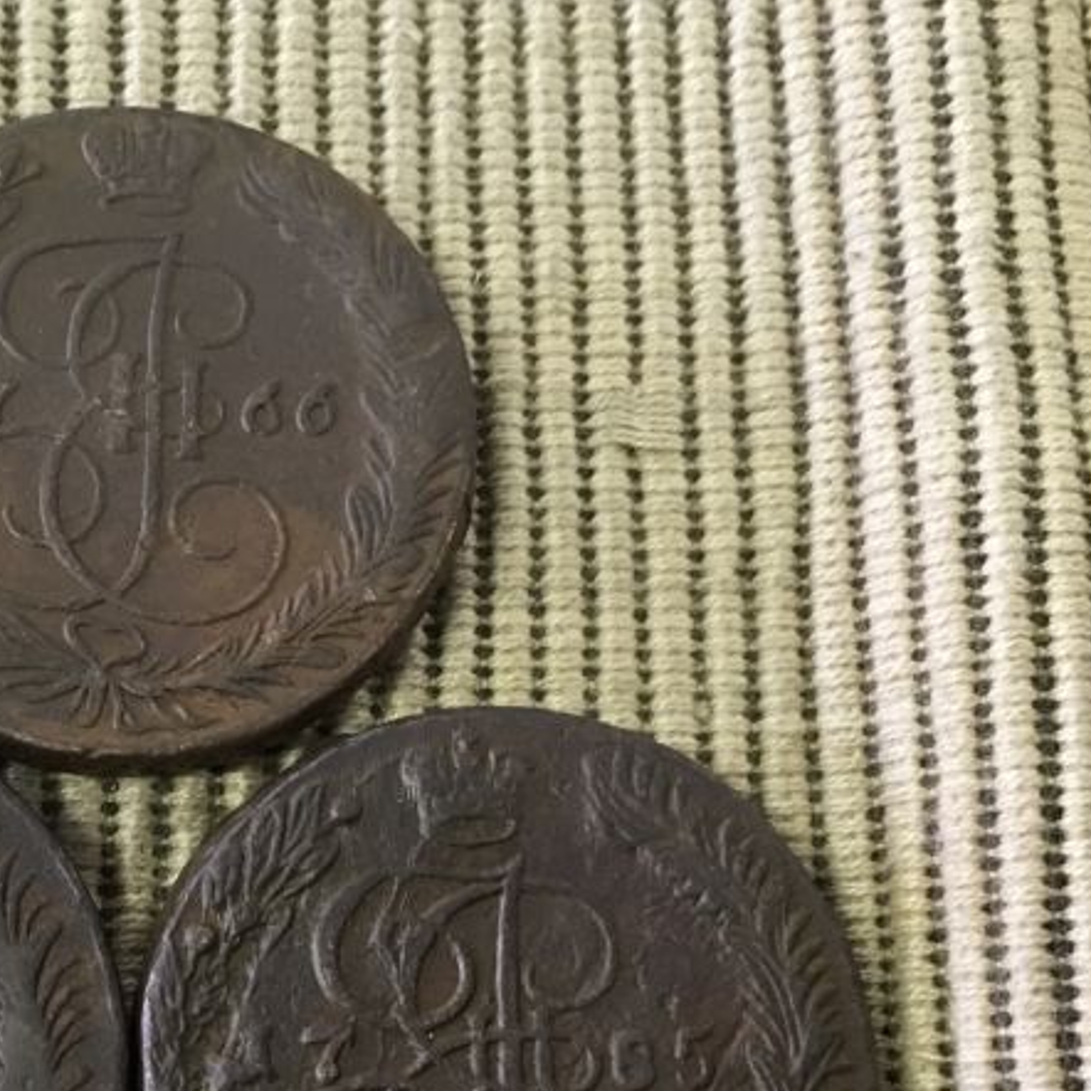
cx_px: 190
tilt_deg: -76.8
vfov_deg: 29.0
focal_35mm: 58
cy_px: 844
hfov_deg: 28.8
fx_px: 2068
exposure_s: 1/30
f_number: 2.2
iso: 200
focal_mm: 4.15
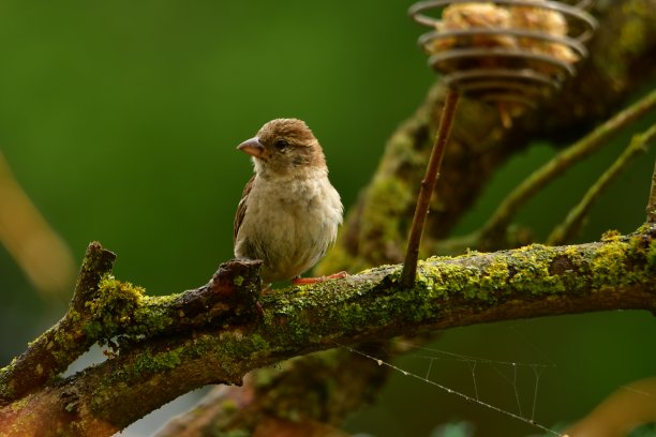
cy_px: 218
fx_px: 16399
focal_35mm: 900
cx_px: 328
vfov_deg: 1.5
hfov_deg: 2.3
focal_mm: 600
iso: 100
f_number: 6.3
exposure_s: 1/125
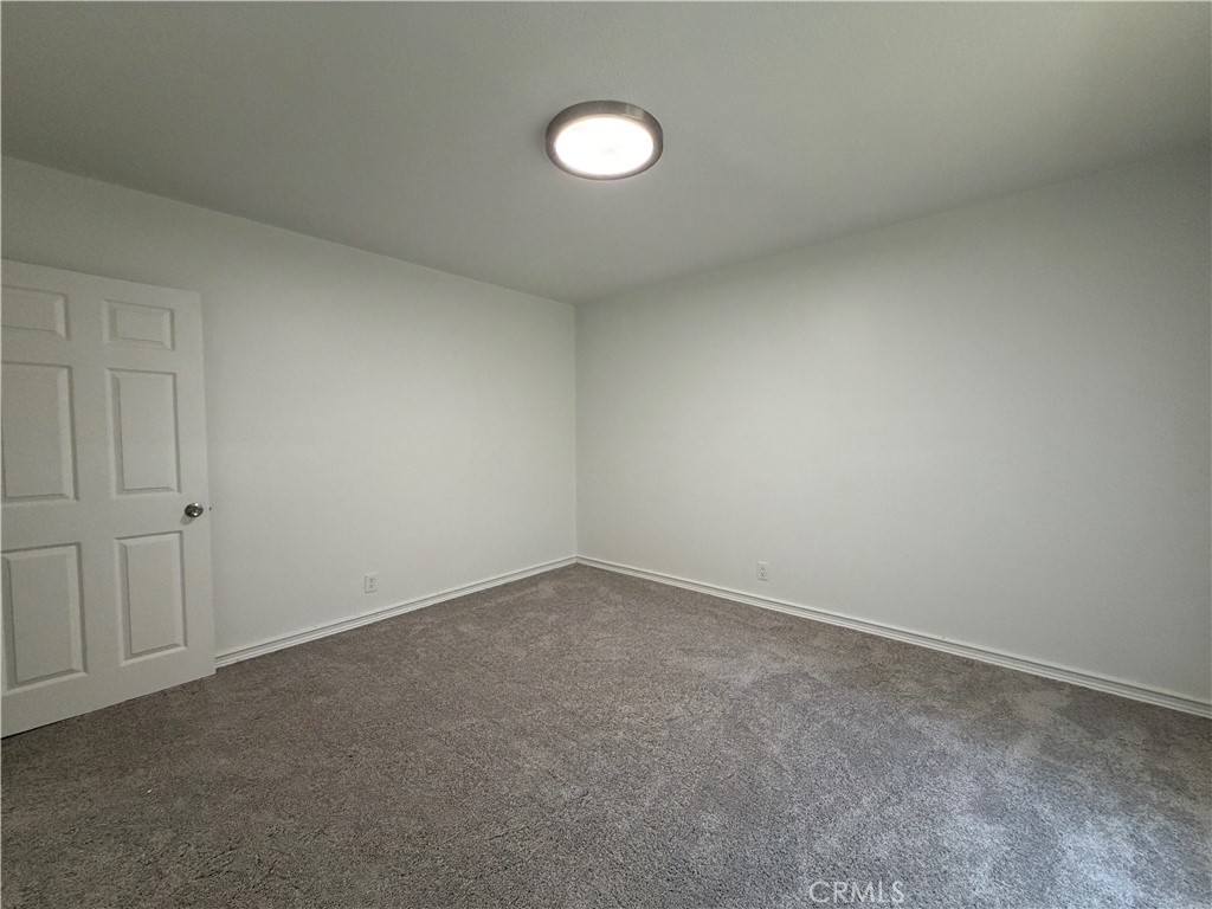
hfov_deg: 102.1
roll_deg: +0.4
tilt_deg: -2.6
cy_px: 454
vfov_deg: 85.7
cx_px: 606
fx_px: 490
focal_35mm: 14
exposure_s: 1/120
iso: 320
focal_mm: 2.22
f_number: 2.2
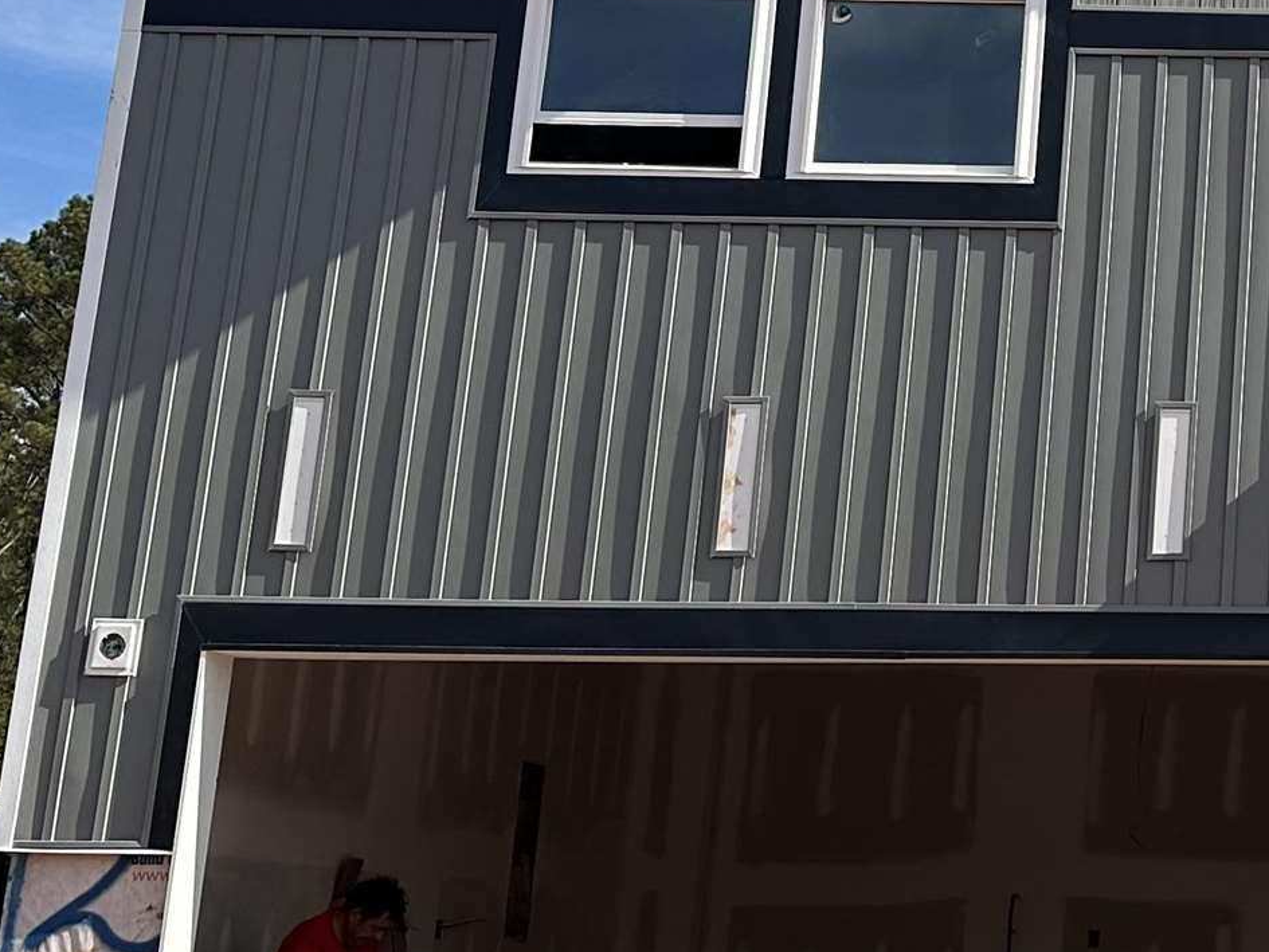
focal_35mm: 78
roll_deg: -0.8
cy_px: 150
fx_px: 2860
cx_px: 1550
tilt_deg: +16.5
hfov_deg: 22.8
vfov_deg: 18.7
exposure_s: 1/5000
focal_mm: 6.86
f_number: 1.78
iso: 80
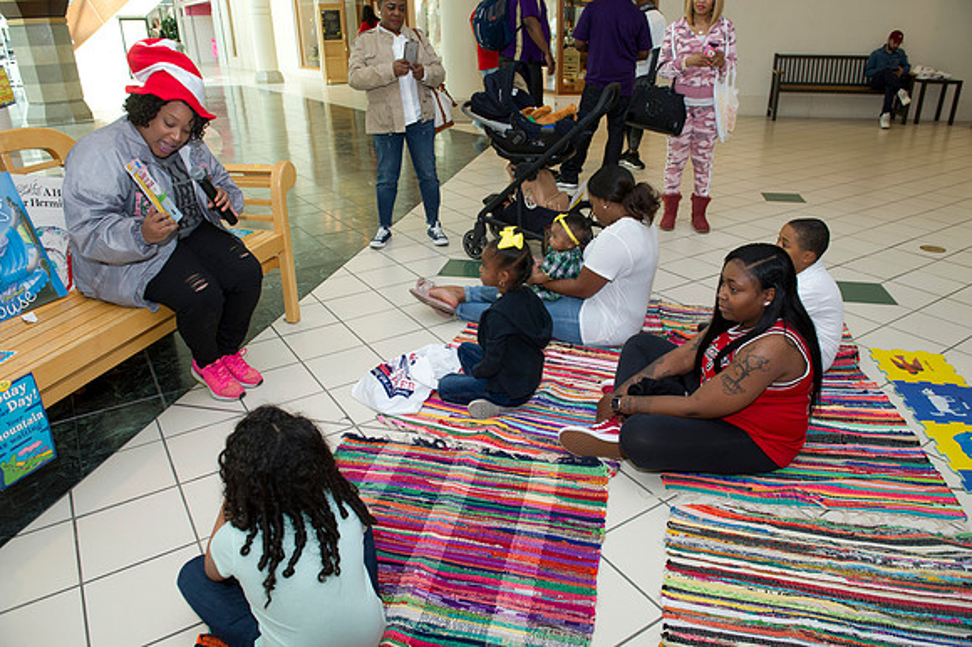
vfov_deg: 53.1
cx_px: 486
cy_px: 324
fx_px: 648
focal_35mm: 24
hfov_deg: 73.8
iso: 1250
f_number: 5.6
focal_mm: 24
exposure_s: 1/250
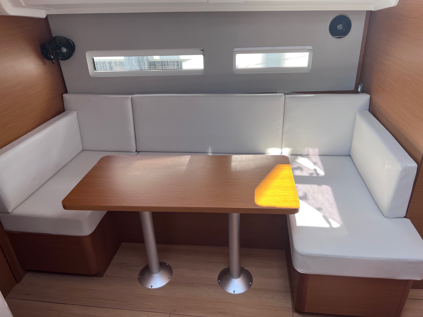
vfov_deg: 53.1
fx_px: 318
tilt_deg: -26.4
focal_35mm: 26
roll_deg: +2.0
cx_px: 212
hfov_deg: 67.3
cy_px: 158
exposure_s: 1/234
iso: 40
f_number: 1.5
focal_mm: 5.7
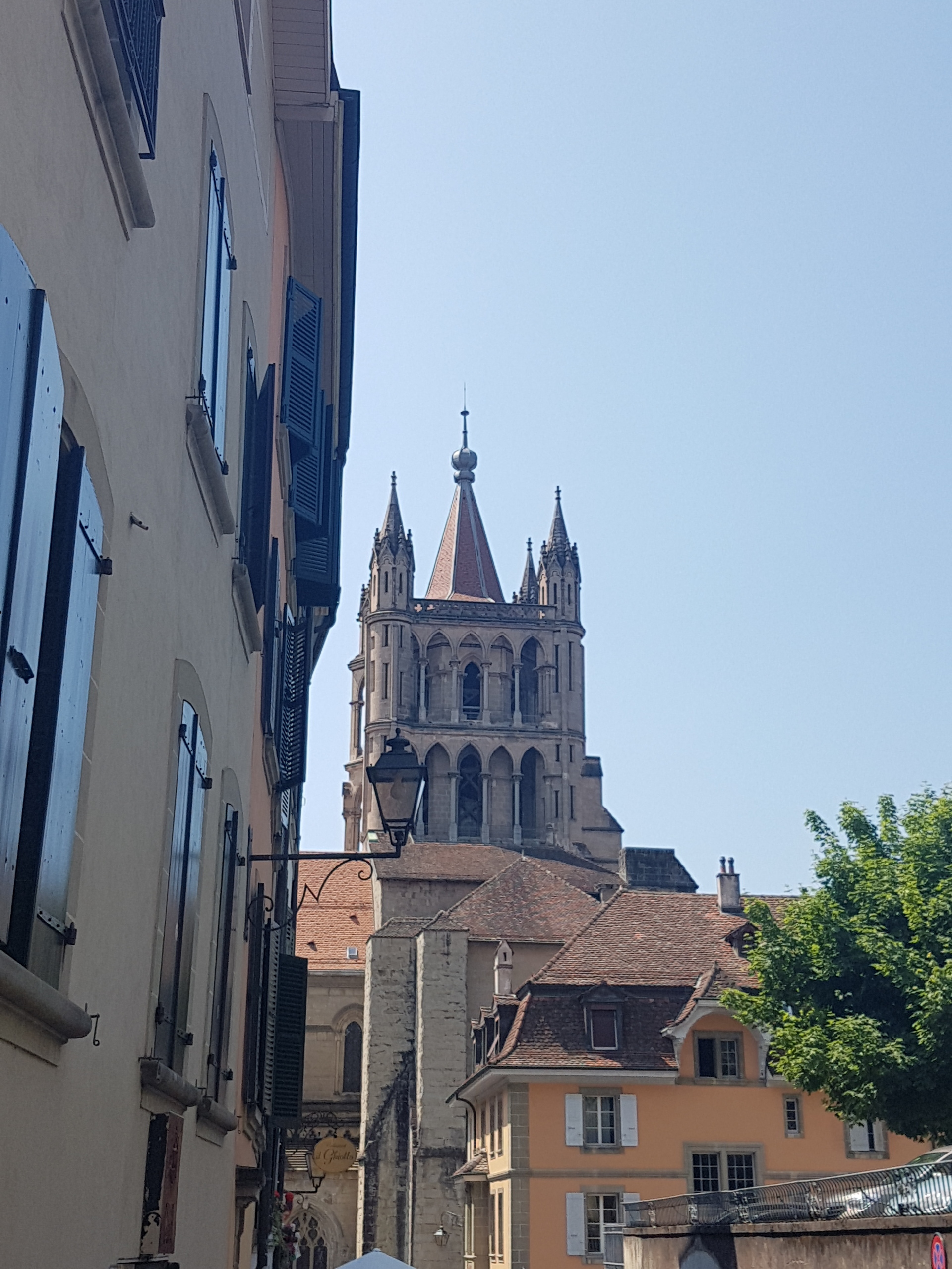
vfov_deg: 67.3
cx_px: 476
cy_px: 634
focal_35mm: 26
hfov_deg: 53.1
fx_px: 953
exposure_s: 1/1880
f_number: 1.7
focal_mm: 4.2
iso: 40
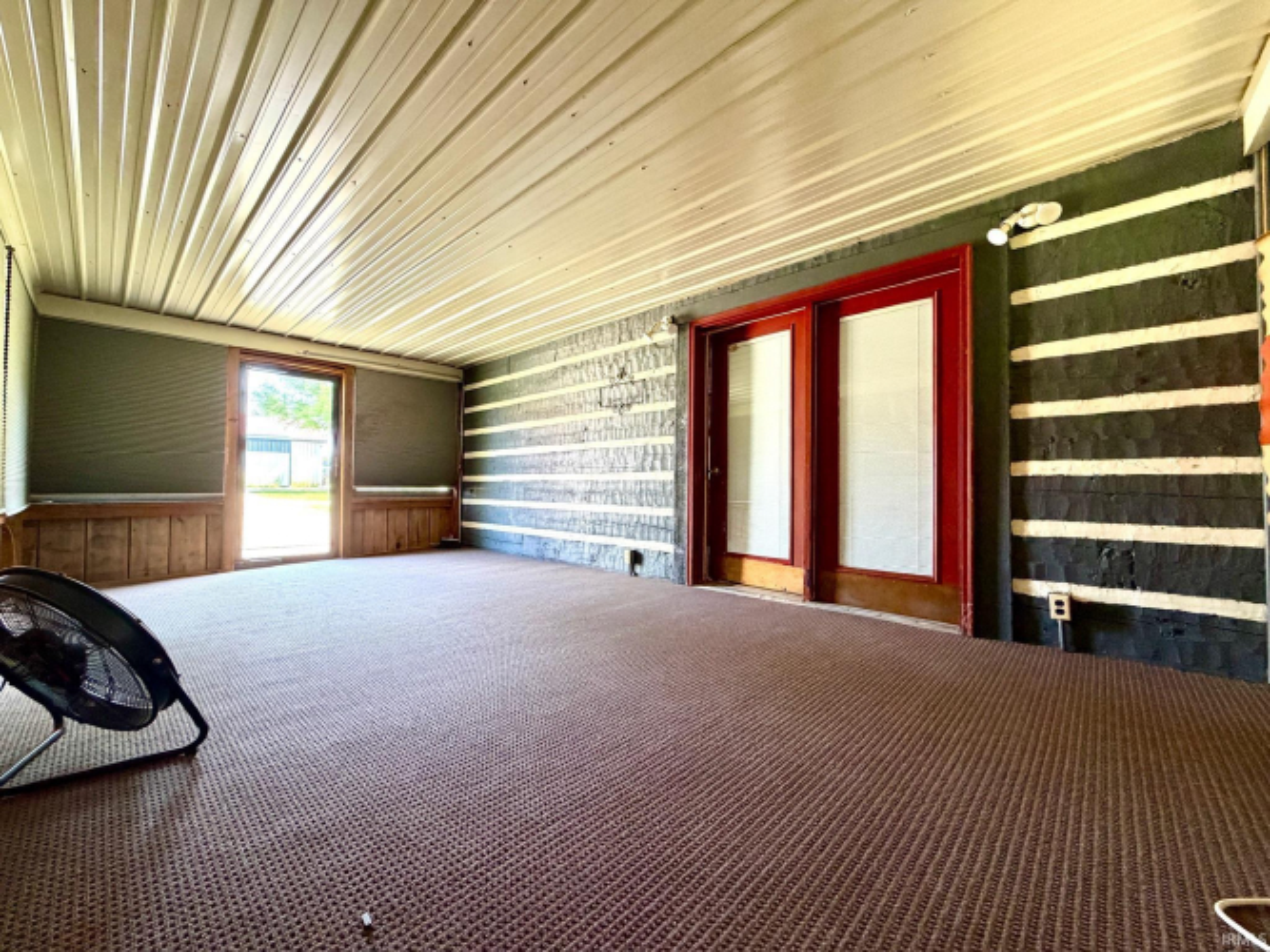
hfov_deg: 102.1
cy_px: 476
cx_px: 635
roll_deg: -0.1
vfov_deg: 85.7
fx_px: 514
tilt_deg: +1.6
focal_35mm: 14
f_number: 2.2
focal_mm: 2.22
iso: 400
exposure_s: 1/60
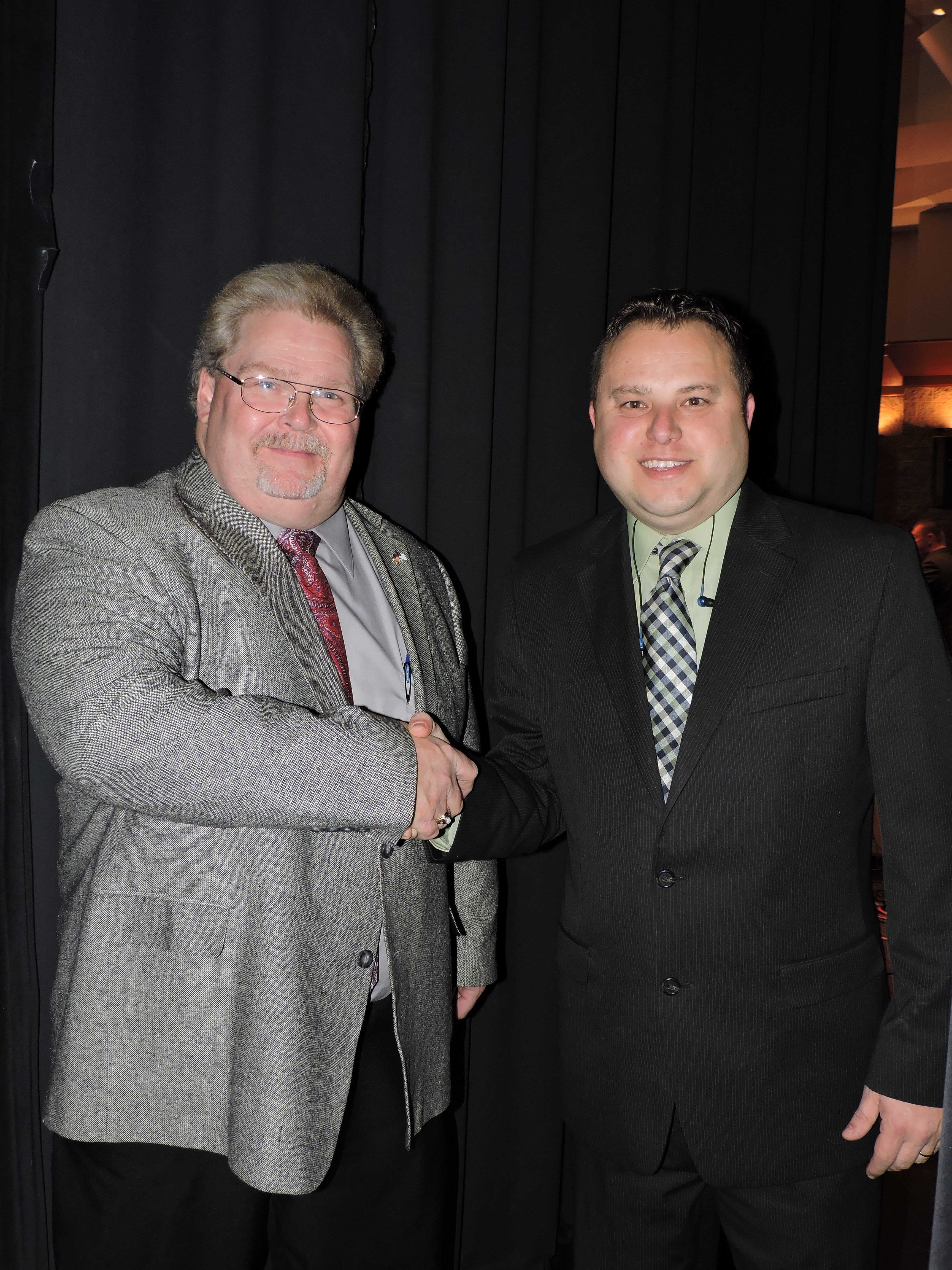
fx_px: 1283
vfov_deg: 52.6
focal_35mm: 35
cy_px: 635
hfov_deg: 40.7
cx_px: 476
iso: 200
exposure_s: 1/30
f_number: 3.3
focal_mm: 6.2
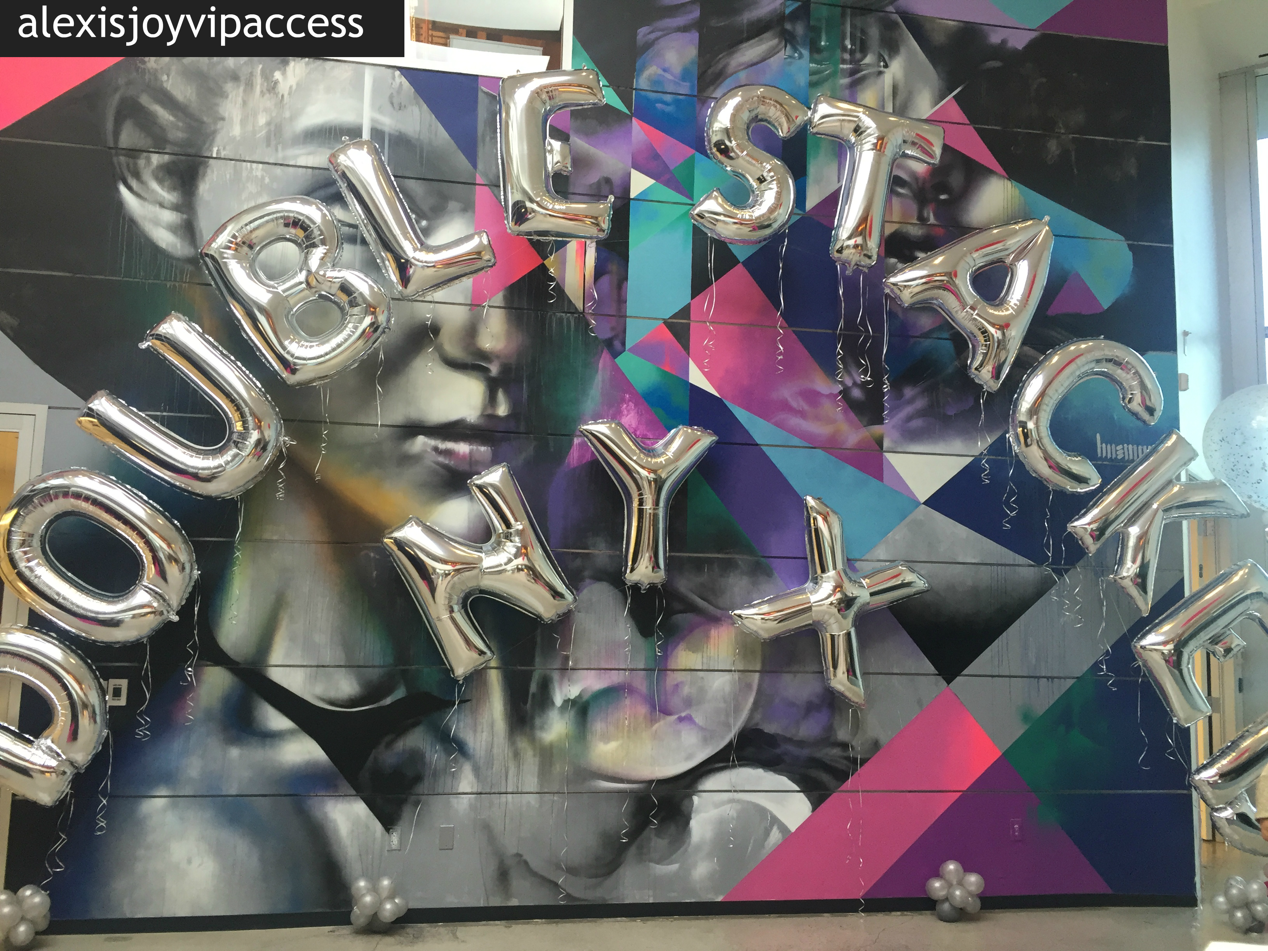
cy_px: 476
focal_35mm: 29
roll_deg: -2.1
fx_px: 1062
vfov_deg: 48.2
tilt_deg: +6.8
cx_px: 634
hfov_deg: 61.7
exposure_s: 1/30
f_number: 2.2
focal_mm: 4.15
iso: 32
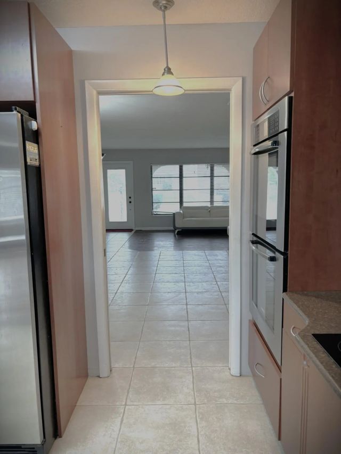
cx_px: 170
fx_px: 341
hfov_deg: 53.1
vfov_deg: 67.3
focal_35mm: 26
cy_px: 227
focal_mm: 5.96
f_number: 1.6
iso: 125
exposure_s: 1/60
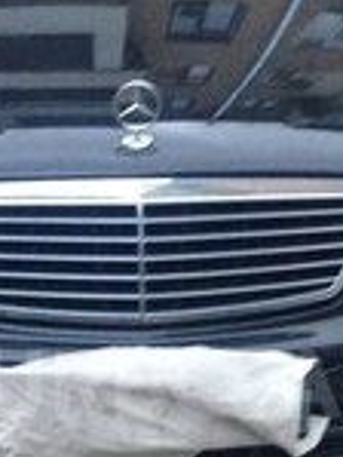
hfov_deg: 13.5
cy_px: 383
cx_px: 162
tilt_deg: -18.0
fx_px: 1451
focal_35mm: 110
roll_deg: +2.2
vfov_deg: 17.7
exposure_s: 1/20
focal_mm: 4.12
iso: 320
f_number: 2.4
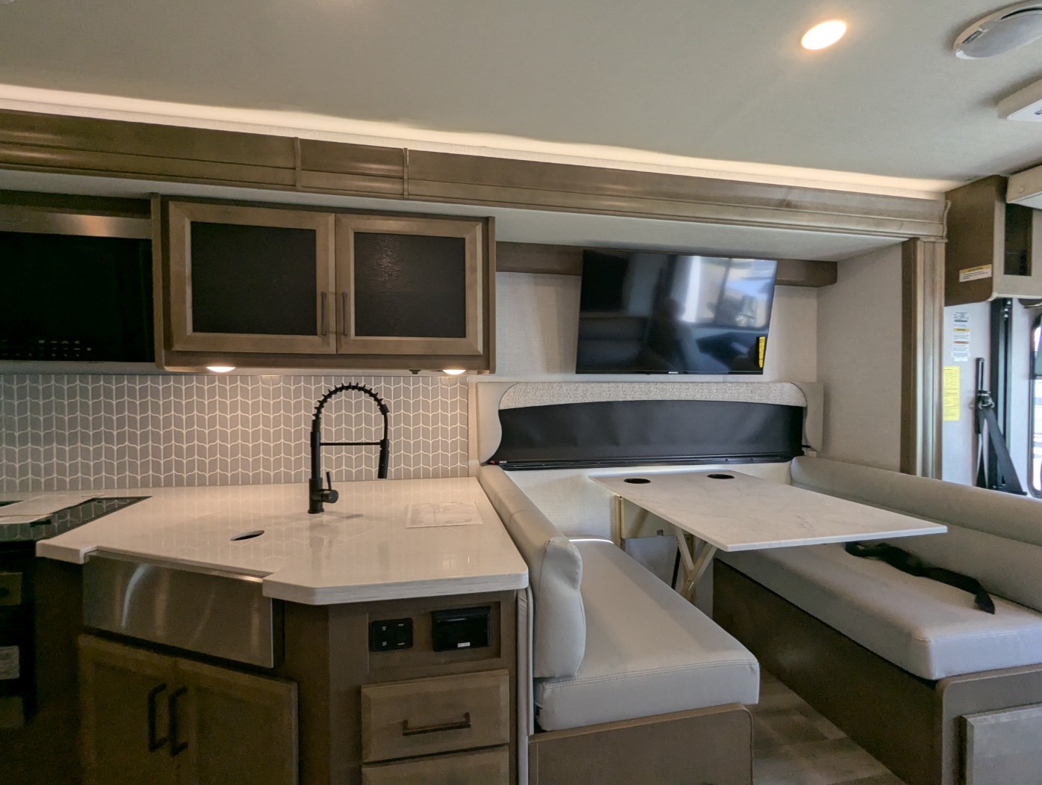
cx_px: 521
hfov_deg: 94.4
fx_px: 482
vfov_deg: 78.2
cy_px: 392
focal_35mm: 16
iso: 195
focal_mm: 2.35
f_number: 2.2
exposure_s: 1/185
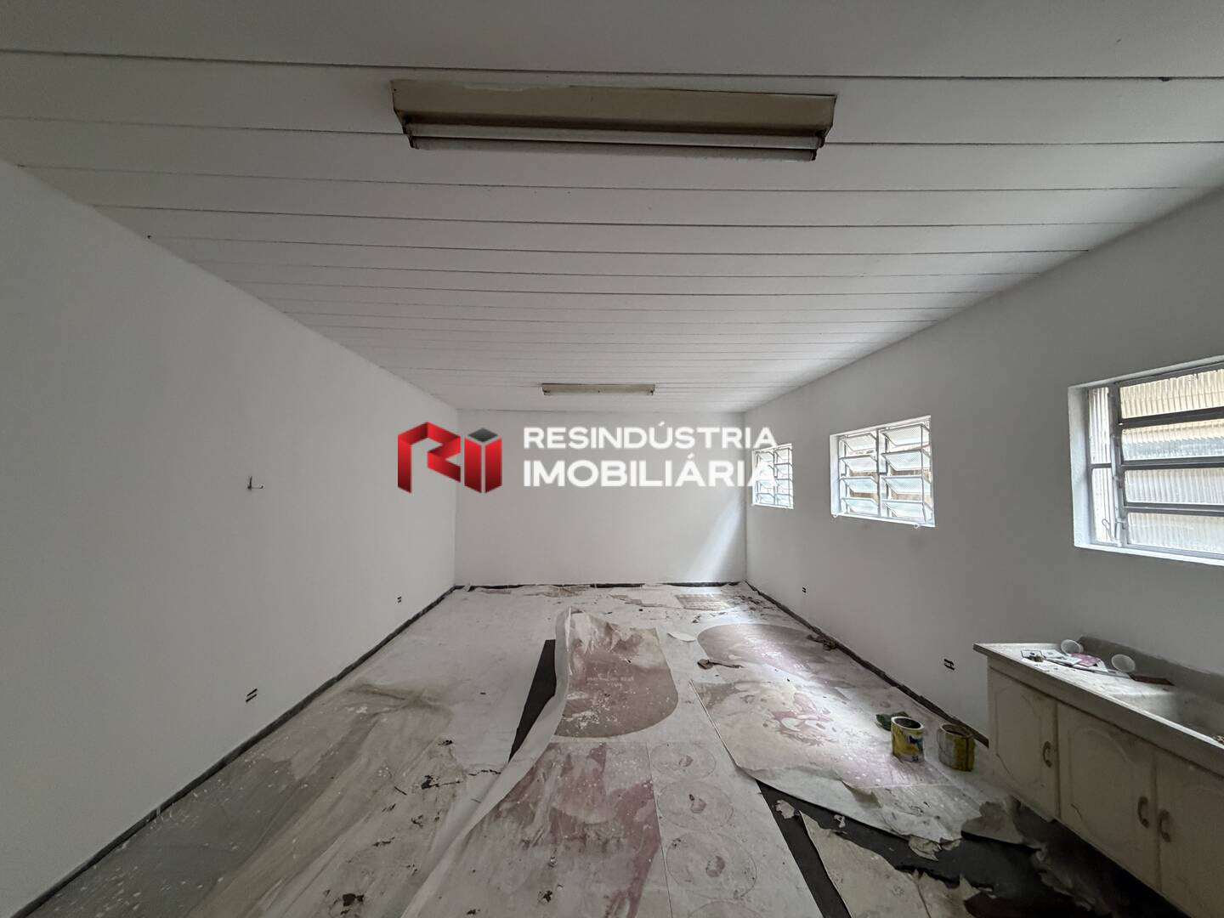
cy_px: 459
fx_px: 495
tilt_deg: +2.7
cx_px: 612
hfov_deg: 102.1
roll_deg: +0.2
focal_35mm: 14
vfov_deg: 85.7
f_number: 2.2
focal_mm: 2.22
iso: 400
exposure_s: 1/60
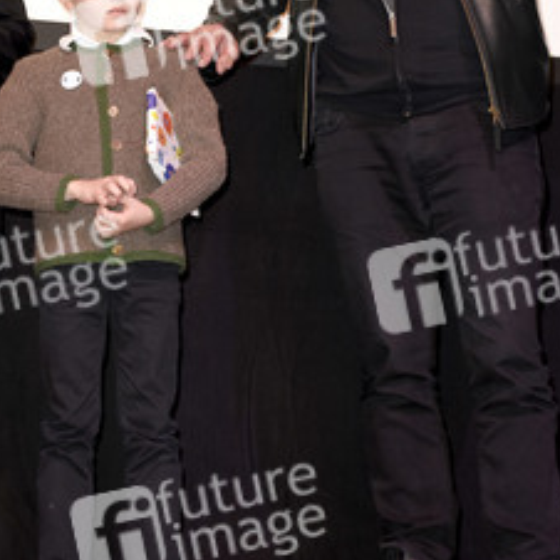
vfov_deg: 13.8
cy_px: 151
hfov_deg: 13.8
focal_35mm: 126
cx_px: 270
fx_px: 2306
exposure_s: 1/60
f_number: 6.3
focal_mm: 56
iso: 640
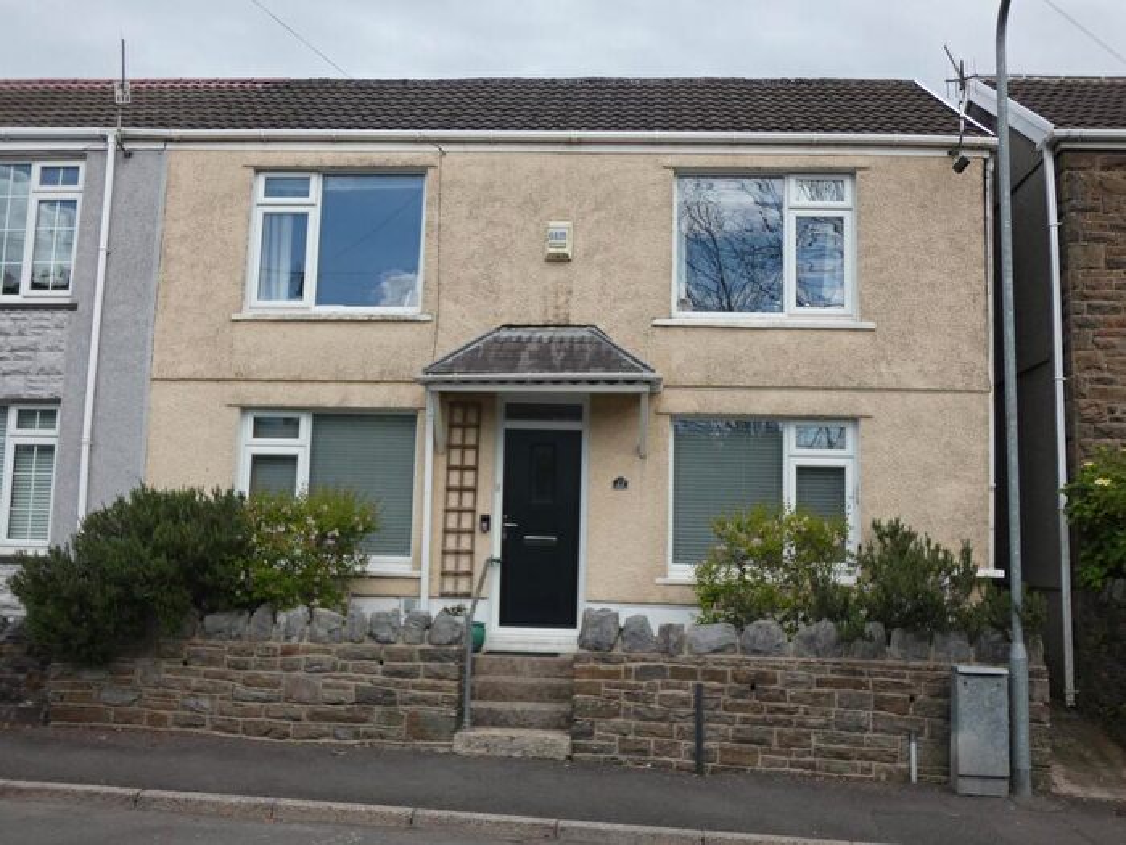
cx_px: 563
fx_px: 1073
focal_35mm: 33
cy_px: 422
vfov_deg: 42.9
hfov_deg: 55.4
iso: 80
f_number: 3.4
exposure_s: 1/800
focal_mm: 6
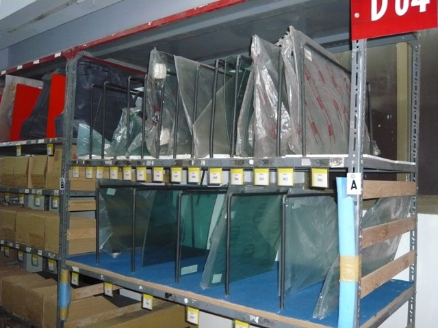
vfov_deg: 44.2
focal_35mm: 32
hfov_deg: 56.8
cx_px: 219
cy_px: 164
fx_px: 405
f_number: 3
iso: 320
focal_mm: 5.2
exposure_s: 1/30
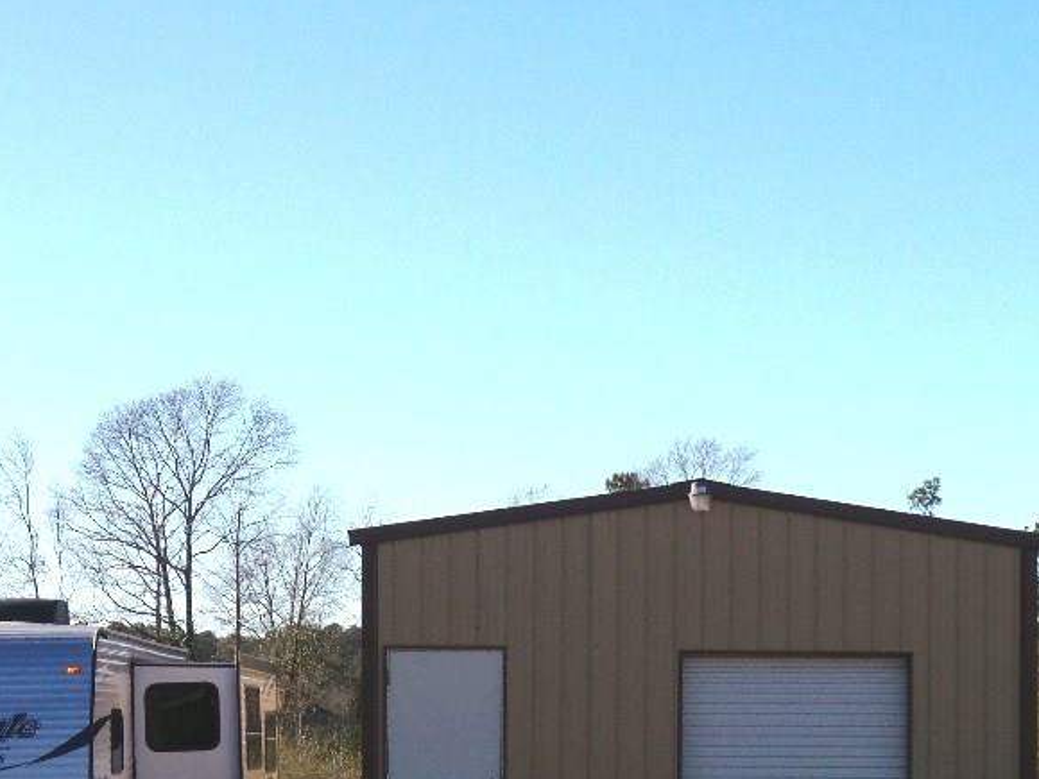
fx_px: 3392
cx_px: 412
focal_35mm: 113
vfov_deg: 13.1
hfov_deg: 17.4
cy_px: 584
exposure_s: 1/1000
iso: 100
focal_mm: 11.4
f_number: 4
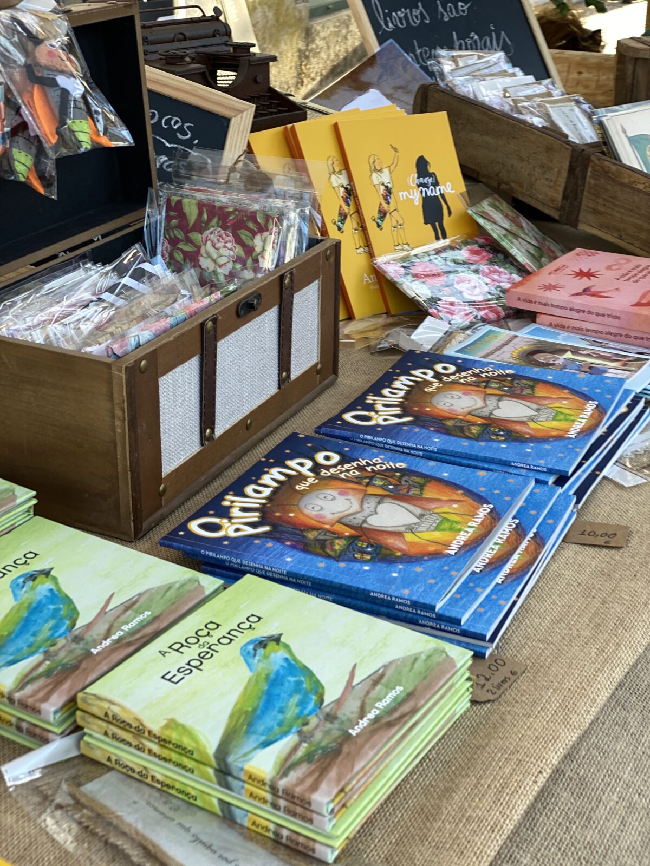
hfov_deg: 28.0
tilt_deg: -26.2
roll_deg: +0.4
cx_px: 325
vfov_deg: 36.8
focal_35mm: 52
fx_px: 1302
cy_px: 433
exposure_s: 1/104
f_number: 2
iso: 20
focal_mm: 6
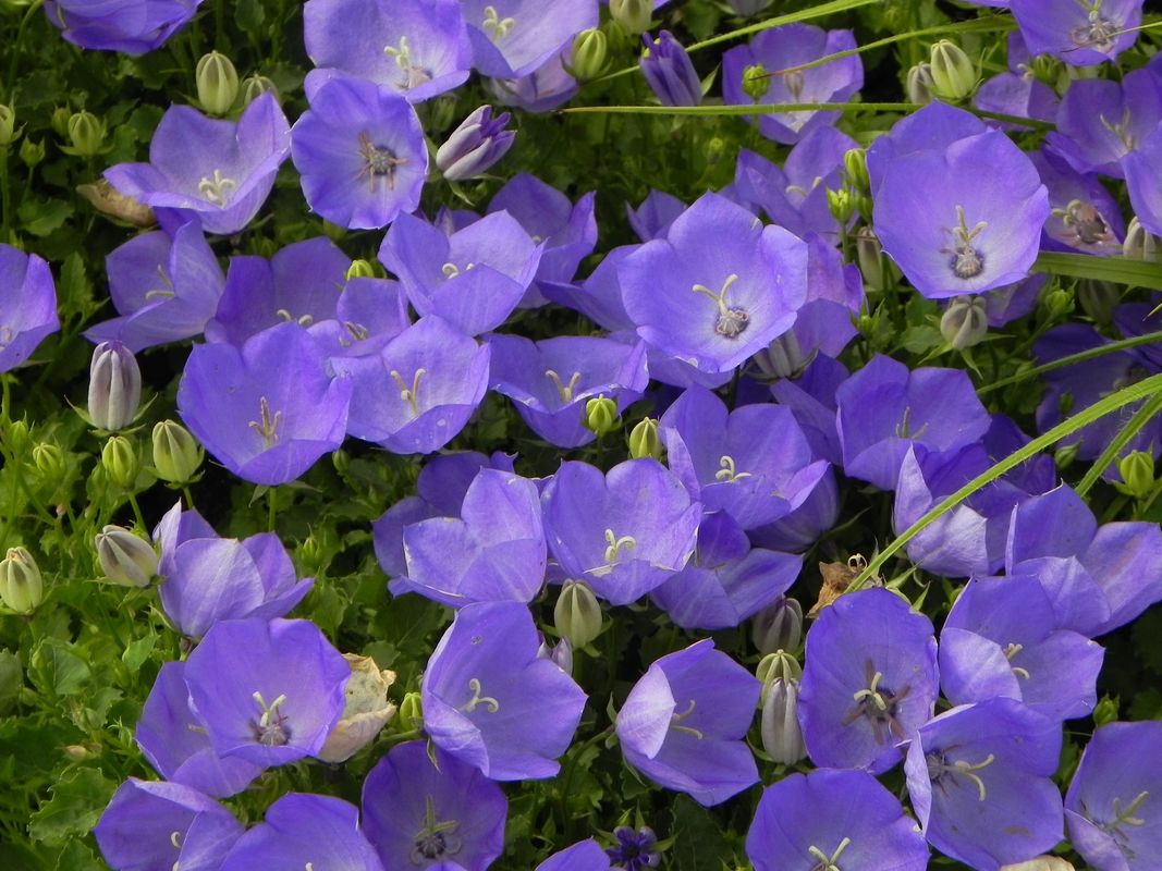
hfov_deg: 12.2
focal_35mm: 162
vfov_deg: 9.2
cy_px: 436
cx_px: 581
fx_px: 5437
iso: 160
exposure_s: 1/500
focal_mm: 28.8
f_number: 5
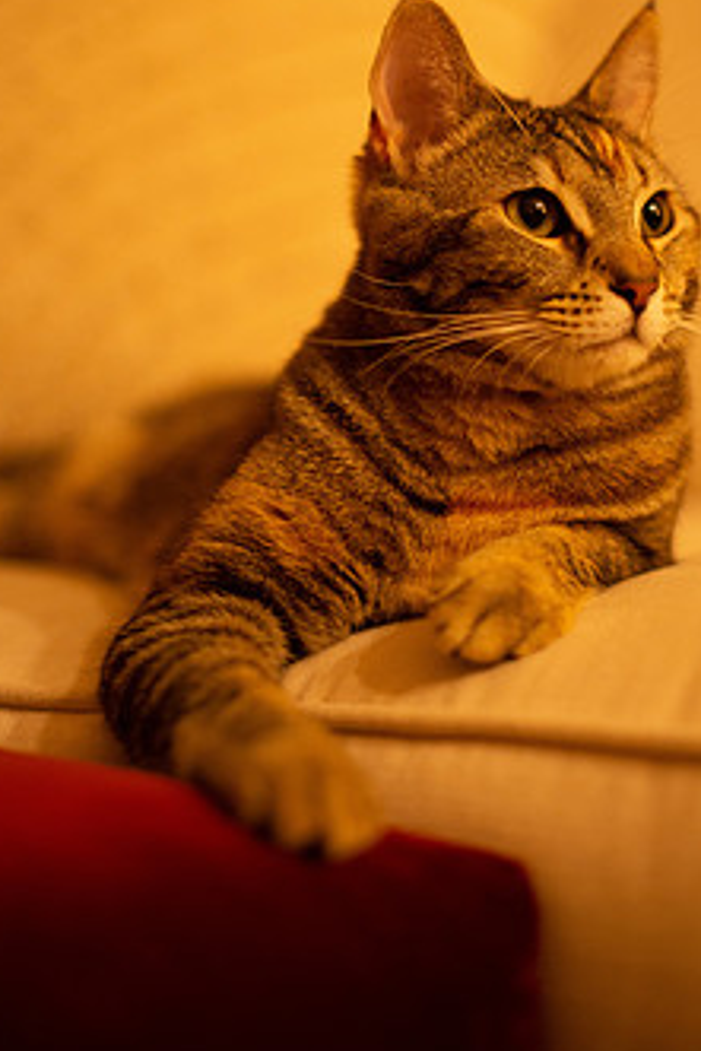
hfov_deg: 20.0
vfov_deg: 29.5
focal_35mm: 68
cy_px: 362
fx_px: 1984
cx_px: 403
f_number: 1.8
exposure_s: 1/100
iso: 2000
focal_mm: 50
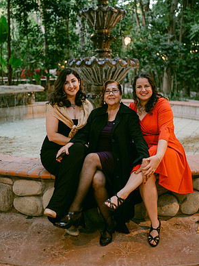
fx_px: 299
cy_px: 114
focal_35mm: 39
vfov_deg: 47.7
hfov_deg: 36.8
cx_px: 101
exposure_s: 1/160
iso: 640
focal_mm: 35
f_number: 1.8
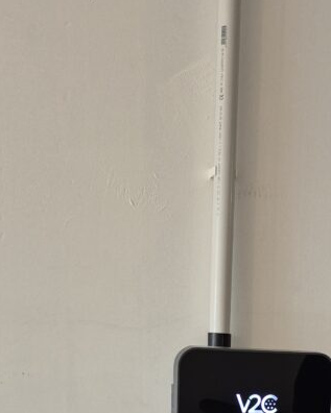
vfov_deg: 28.3
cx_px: 264
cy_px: 495
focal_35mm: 58
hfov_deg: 25.8
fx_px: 710
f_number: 1.8
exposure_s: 1/120
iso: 200
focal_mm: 5.4
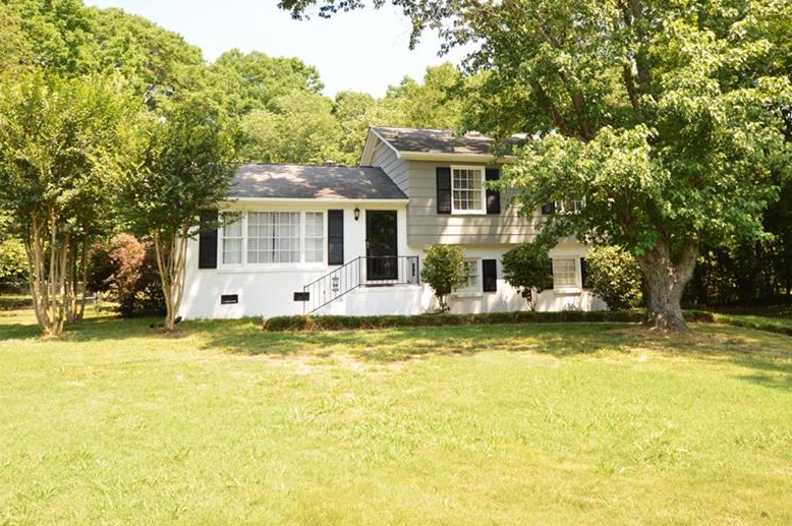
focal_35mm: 26
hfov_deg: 70.0
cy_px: 206
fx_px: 564
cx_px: 435
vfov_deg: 49.7
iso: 100
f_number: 5
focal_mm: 13
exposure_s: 1/125
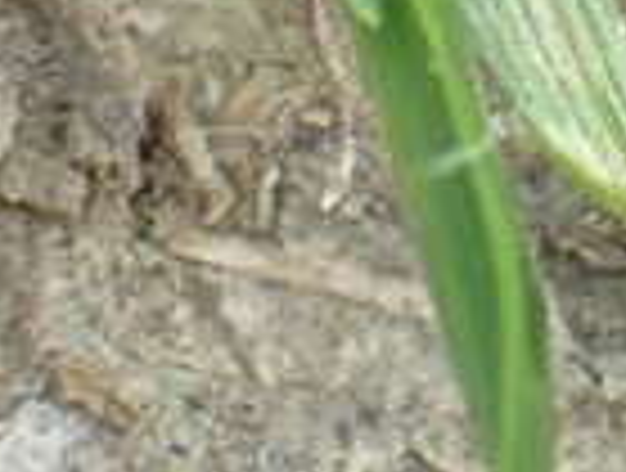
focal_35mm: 459
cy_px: -99
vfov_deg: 3.2
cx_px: 1076
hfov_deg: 4.3
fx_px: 8322
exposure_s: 1/250
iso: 800
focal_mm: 18
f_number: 6.3
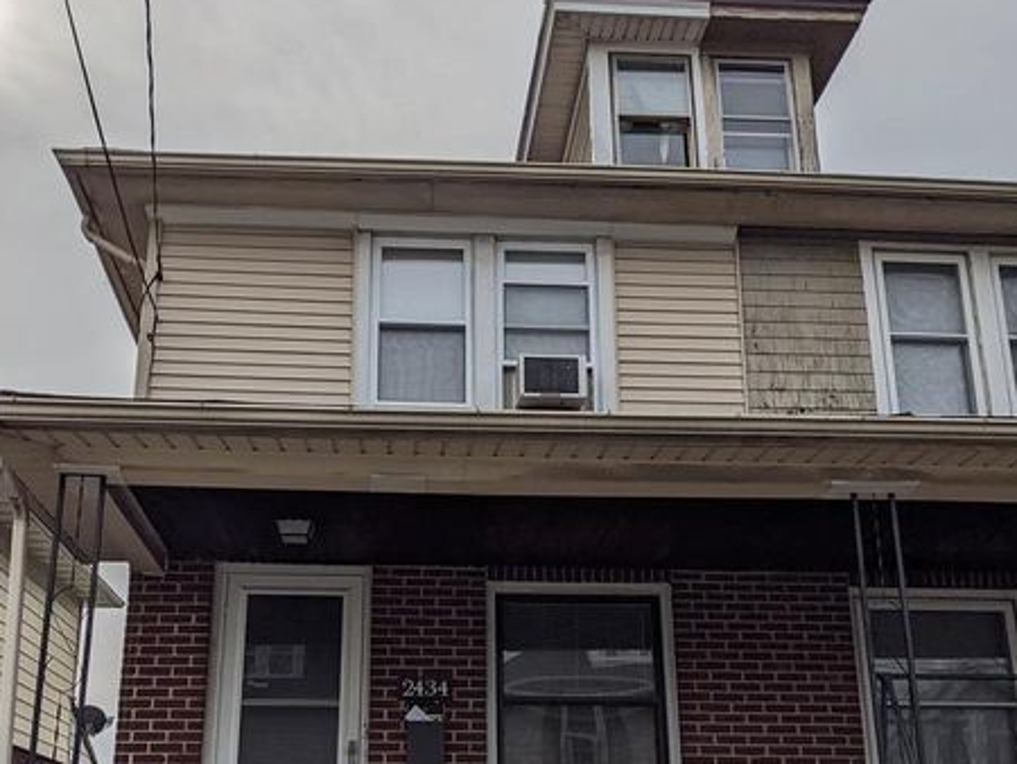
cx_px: 475
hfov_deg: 46.7
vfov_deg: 35.6
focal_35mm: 40
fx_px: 1176
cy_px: 523
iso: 57
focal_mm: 4.38
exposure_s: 1/11765
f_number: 1.73
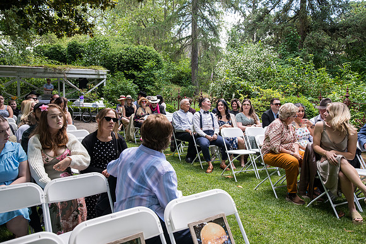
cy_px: 122
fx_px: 325
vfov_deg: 41.1
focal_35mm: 32
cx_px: 183
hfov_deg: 58.7
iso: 500
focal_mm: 32
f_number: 5
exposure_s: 1/320
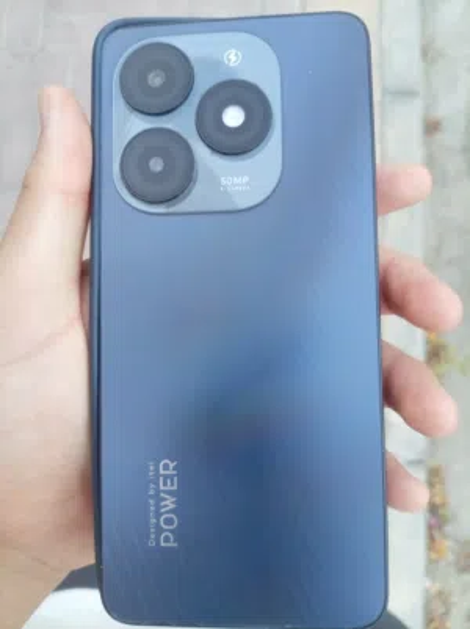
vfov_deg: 69.4
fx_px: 453
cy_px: 314
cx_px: 235
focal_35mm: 25
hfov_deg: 54.8
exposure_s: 1/33.3
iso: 158
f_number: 1.8
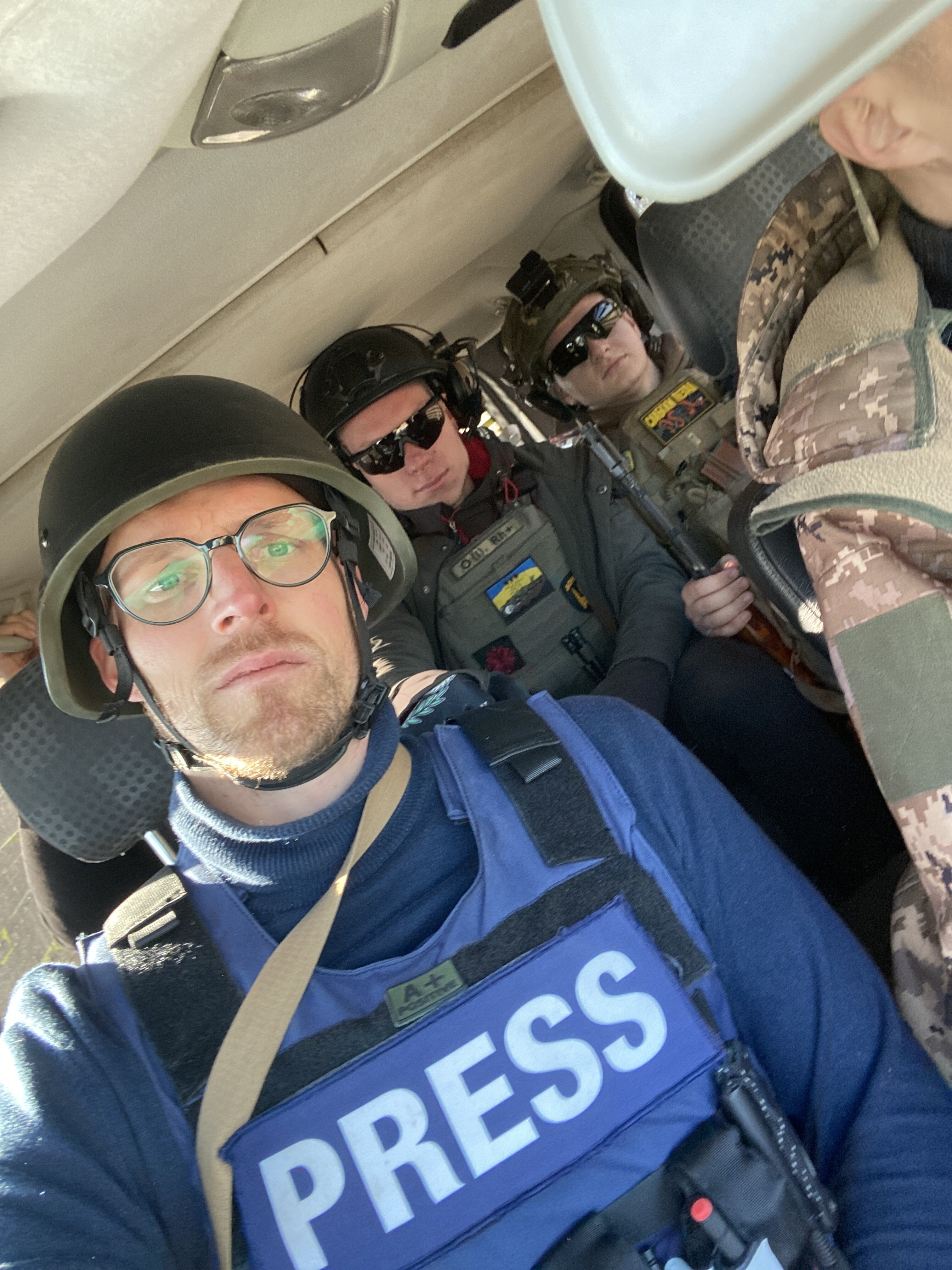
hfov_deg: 58.9
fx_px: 843
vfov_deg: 73.9
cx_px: 476
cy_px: 635
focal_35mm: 23
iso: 100
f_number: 2.2
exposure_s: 1/97
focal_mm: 2.71
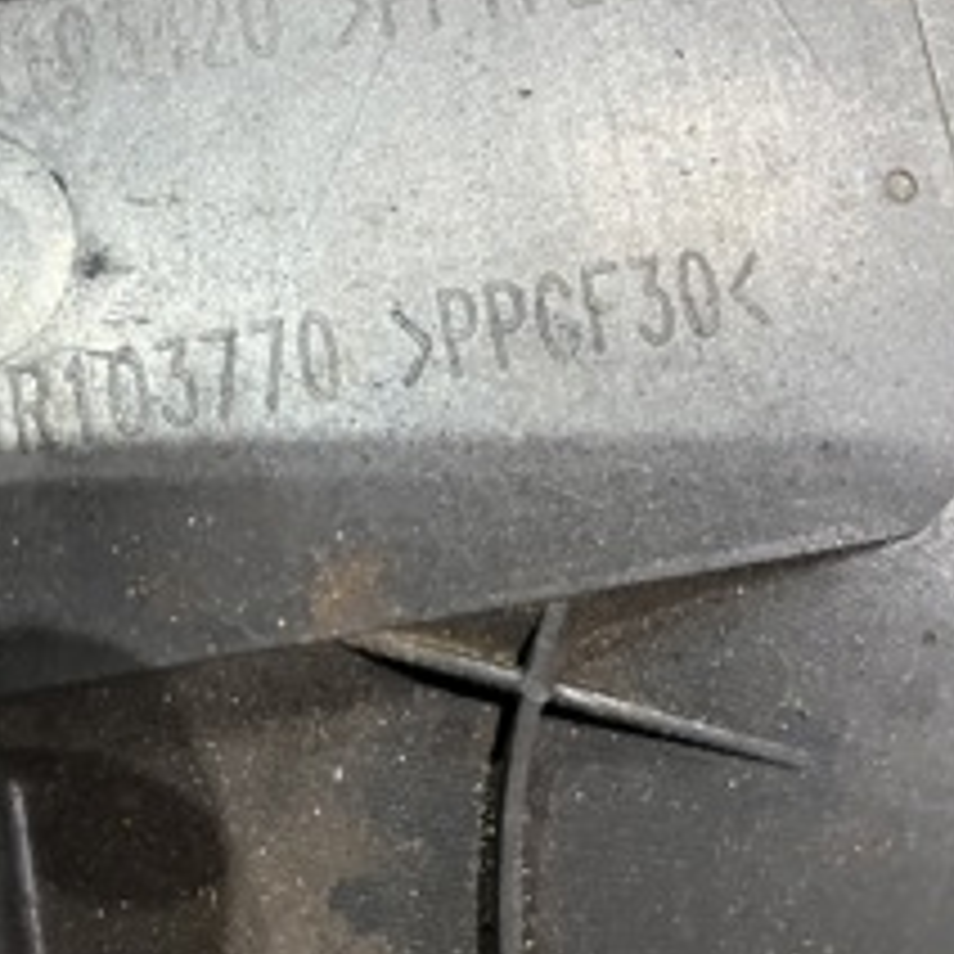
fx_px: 1621
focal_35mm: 52
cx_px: 297
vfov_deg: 32.2
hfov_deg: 32.4
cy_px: 238
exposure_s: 1/33
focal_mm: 5.1
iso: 400
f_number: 1.6
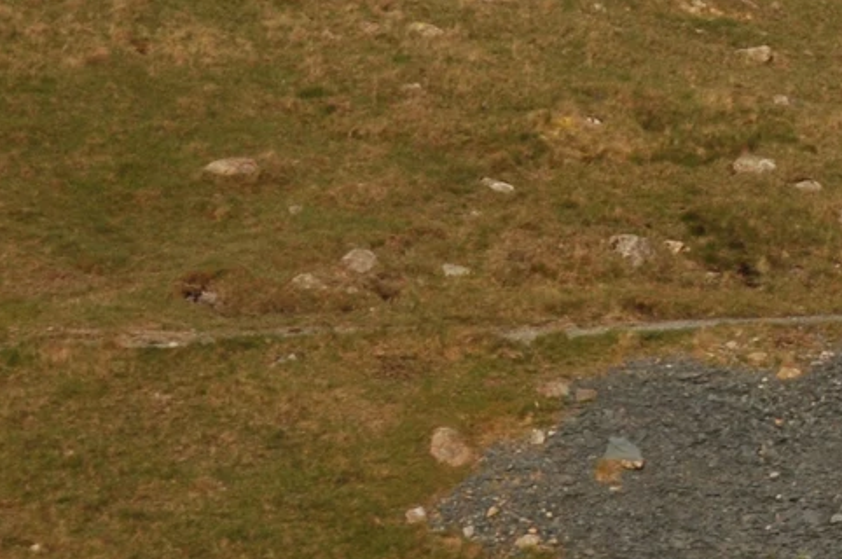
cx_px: 1478
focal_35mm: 137
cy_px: 322
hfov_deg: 13.5
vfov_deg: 10.0
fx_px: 3204
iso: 400
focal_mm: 21
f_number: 11
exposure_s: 1/500
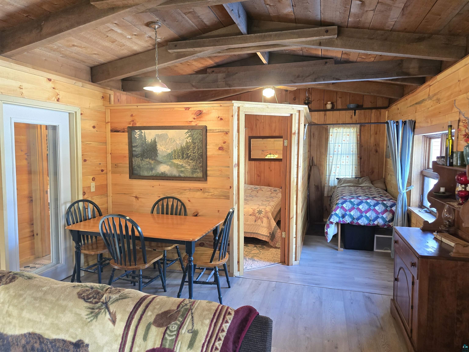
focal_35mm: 23
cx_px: 234
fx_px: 312
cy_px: 176
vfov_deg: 58.9
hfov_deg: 73.9
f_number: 1.7
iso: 800
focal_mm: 6.3
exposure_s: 1/60
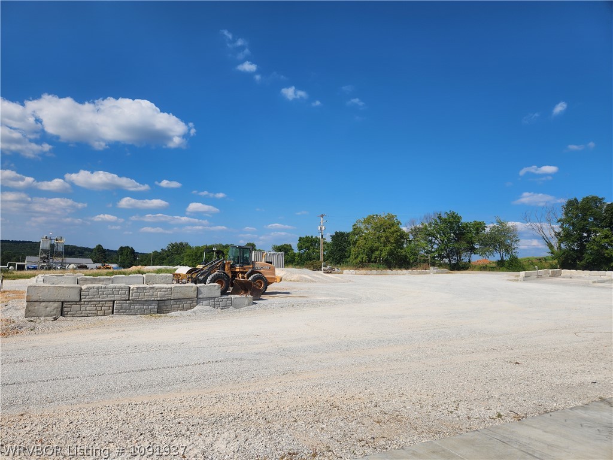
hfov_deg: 73.9
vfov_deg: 58.9
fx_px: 407
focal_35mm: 23
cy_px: 230
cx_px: 306
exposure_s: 1/3018
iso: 20
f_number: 1.8
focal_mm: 5.4
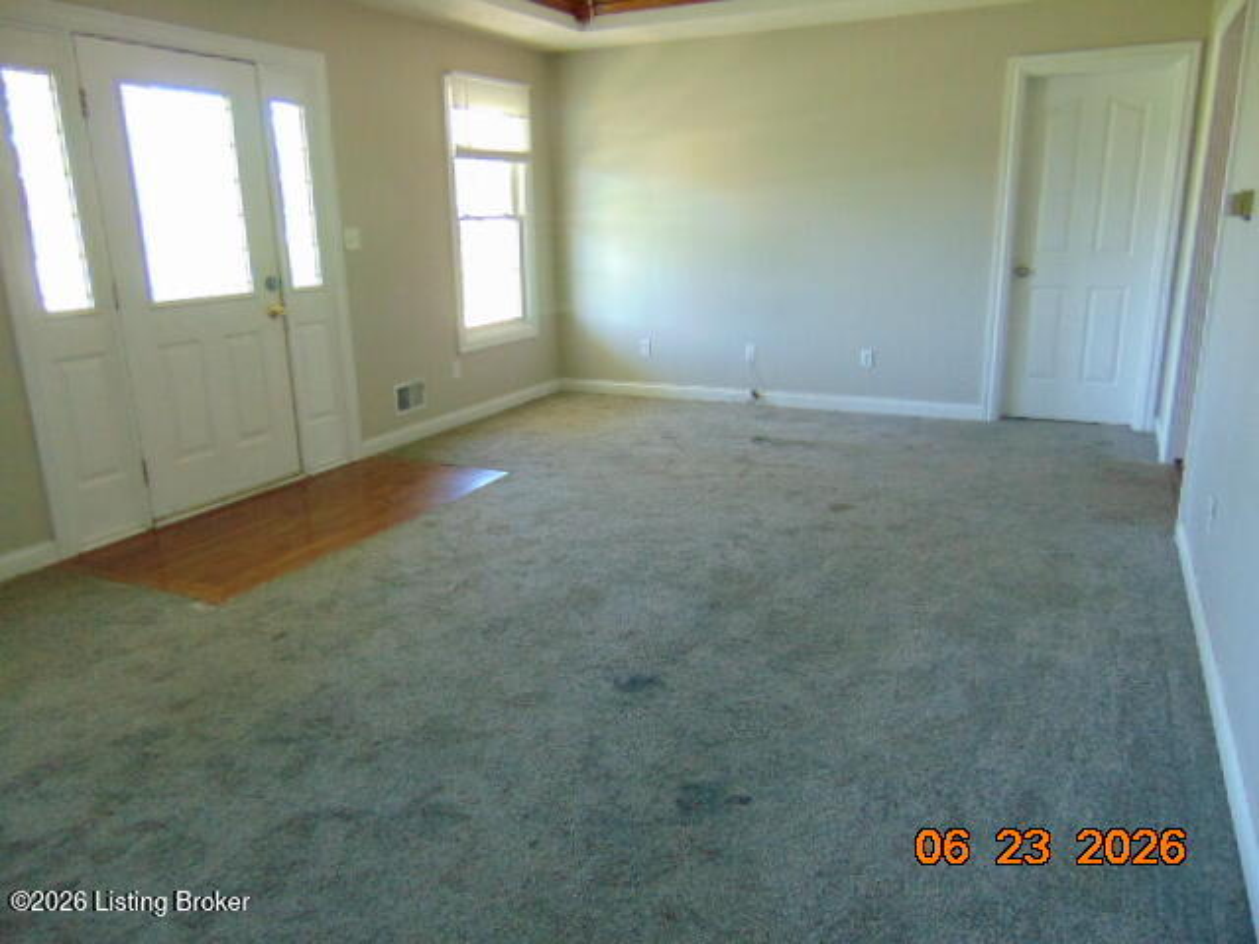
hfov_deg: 69.4
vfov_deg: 54.9
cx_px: 630
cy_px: 472
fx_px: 909
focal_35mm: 25
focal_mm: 4.5
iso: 320
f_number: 3
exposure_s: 1/30
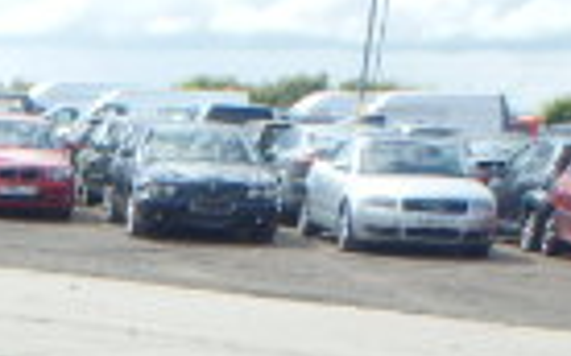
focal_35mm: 138
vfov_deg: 8.7
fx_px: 2146
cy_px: 844
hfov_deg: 13.6
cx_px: -439
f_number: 3.9
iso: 125
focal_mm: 5
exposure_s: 1/500
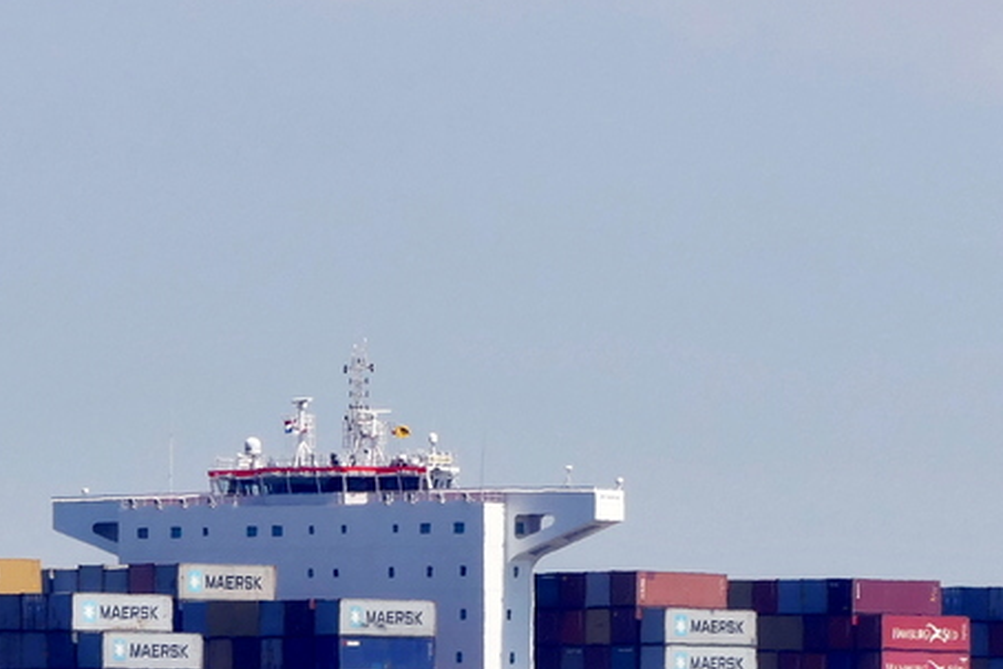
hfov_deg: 3.4
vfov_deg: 2.3
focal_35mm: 610
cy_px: 817
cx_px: 488
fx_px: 17000
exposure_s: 1/640
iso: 125
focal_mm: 56.08
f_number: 7.1
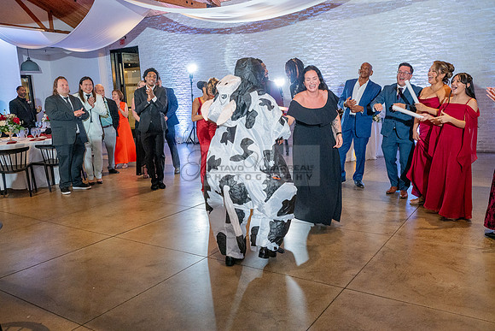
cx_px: 248
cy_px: 166
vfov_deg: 42.3
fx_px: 426
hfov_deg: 60.3
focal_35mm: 31
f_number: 4
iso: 3200
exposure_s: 1/200
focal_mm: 31
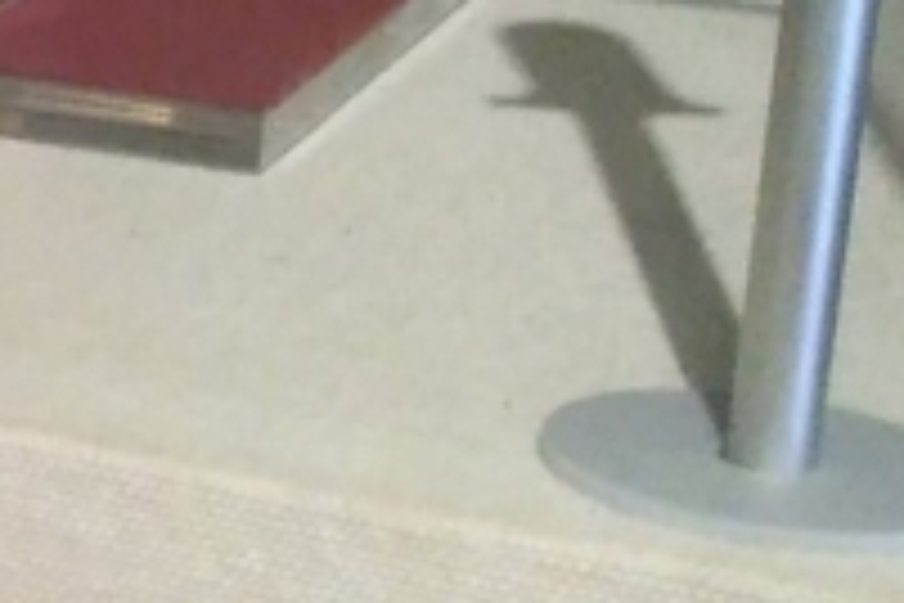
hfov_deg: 11.3
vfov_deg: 8.3
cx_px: -904
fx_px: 4118
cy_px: 32
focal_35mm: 164
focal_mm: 4.21
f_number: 2.4
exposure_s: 1/33.4
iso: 275
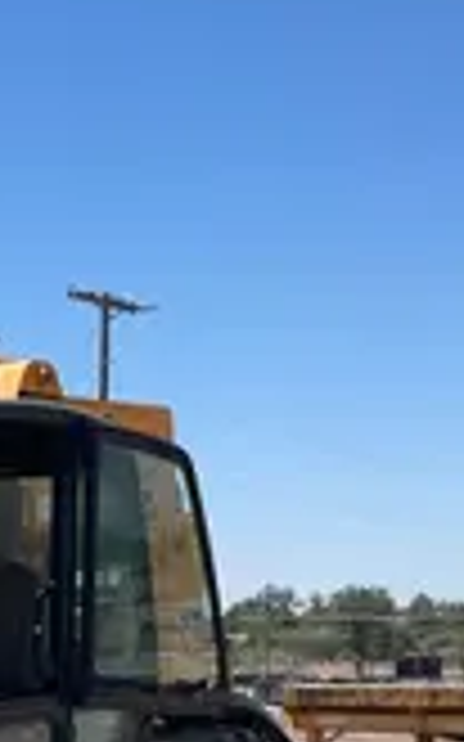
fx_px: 1863
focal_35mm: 92
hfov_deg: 12.7
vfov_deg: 22.1
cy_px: 645
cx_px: -423
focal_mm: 4.2
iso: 50
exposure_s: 1/5051
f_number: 1.6
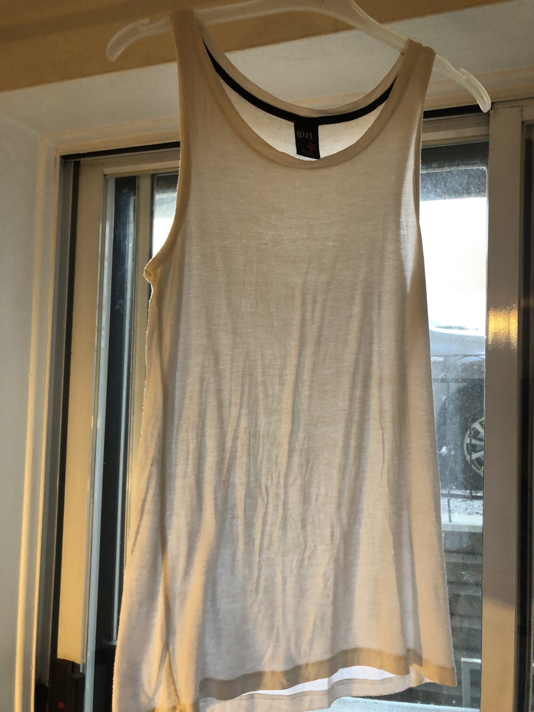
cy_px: 356
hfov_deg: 49.7
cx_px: 267
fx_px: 576
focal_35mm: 28
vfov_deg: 63.4
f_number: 1.8
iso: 40
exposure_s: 1/15
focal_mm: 3.99
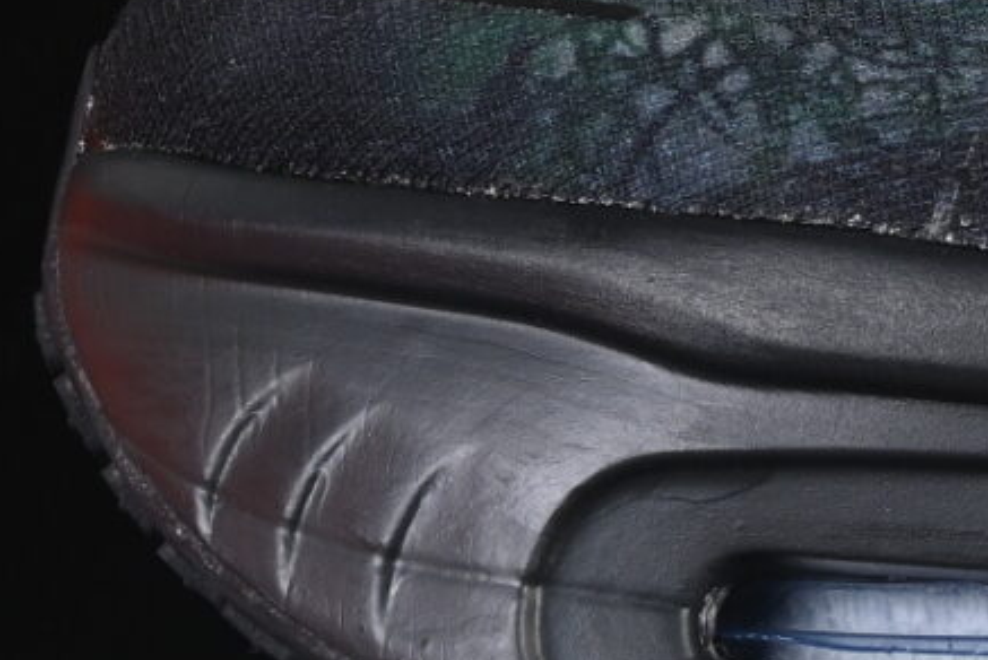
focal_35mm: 439
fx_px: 12056
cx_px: 2046
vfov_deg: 3.1
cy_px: -202
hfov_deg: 4.6
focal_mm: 50
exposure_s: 1/50
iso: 160
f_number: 6.3
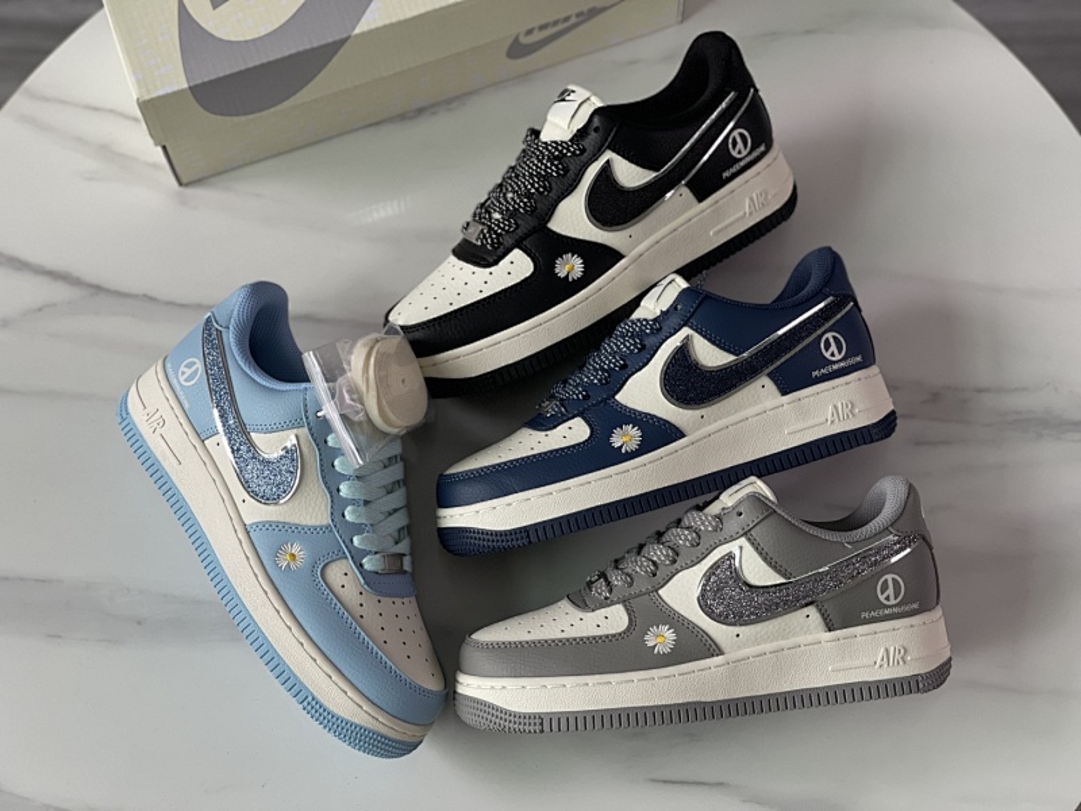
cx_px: 540
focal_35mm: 64
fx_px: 1999
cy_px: 406
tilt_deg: -68.3
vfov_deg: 22.9
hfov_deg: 30.3
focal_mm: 7.5
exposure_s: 1/121
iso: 100
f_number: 2.2
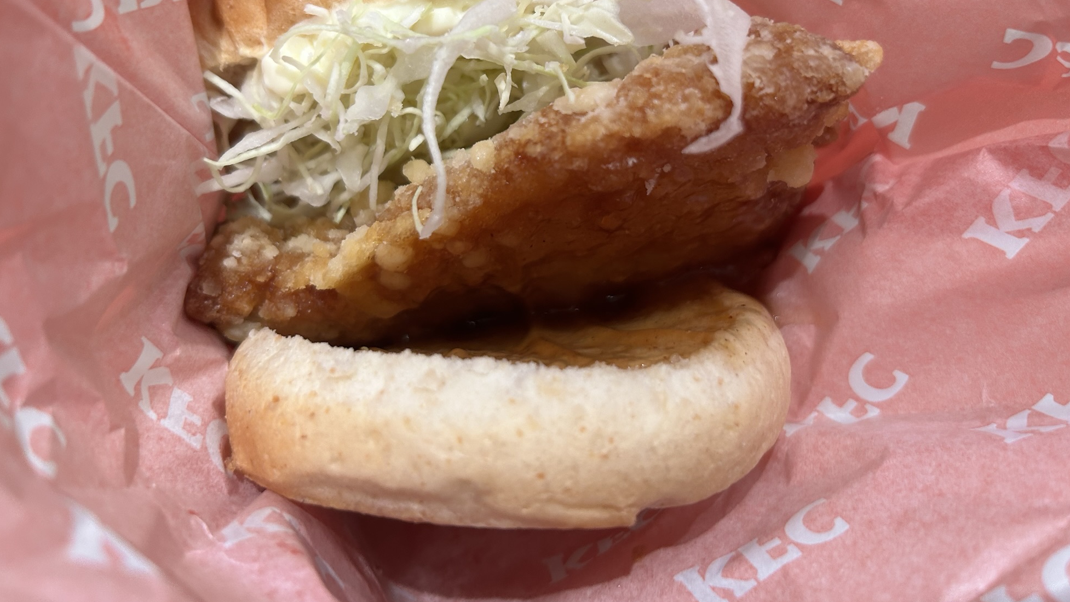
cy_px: 205
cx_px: 536
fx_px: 823
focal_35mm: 29
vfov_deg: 39.7
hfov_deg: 66.1
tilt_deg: -45.3
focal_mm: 5.7
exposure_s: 1/100
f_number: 1.5
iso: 100
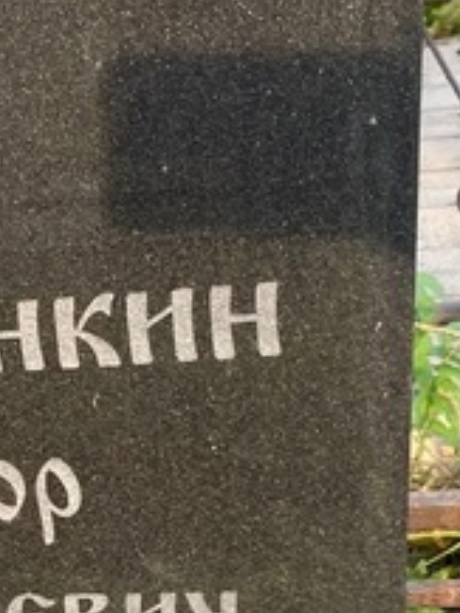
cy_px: 571
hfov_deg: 15.0
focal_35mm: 96
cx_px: -68
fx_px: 1699
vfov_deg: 20.0
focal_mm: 4.25
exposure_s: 1/145
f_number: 1.8
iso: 32
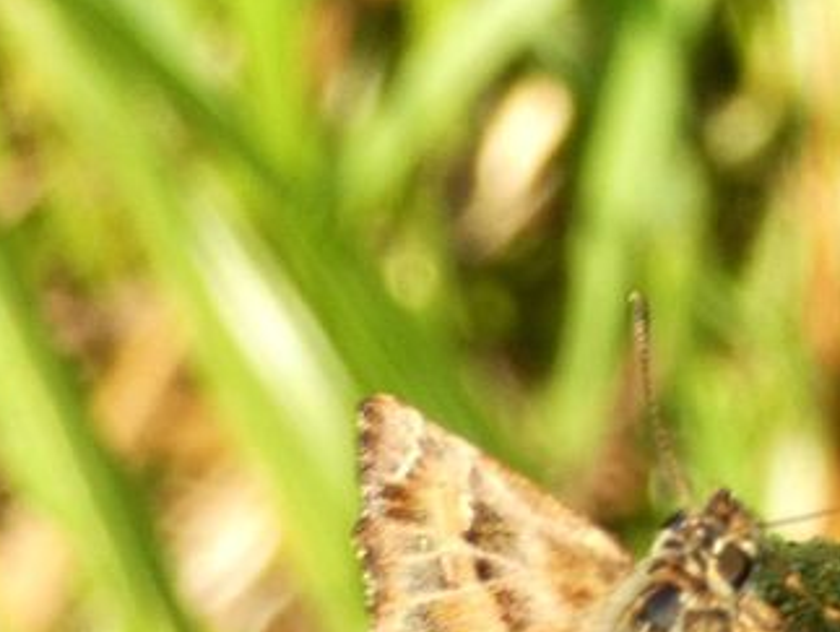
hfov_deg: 3.7
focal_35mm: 541
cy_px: 739
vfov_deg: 2.8
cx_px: 787
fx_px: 13143
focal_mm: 36.8
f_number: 5.5
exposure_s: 1/80
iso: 100
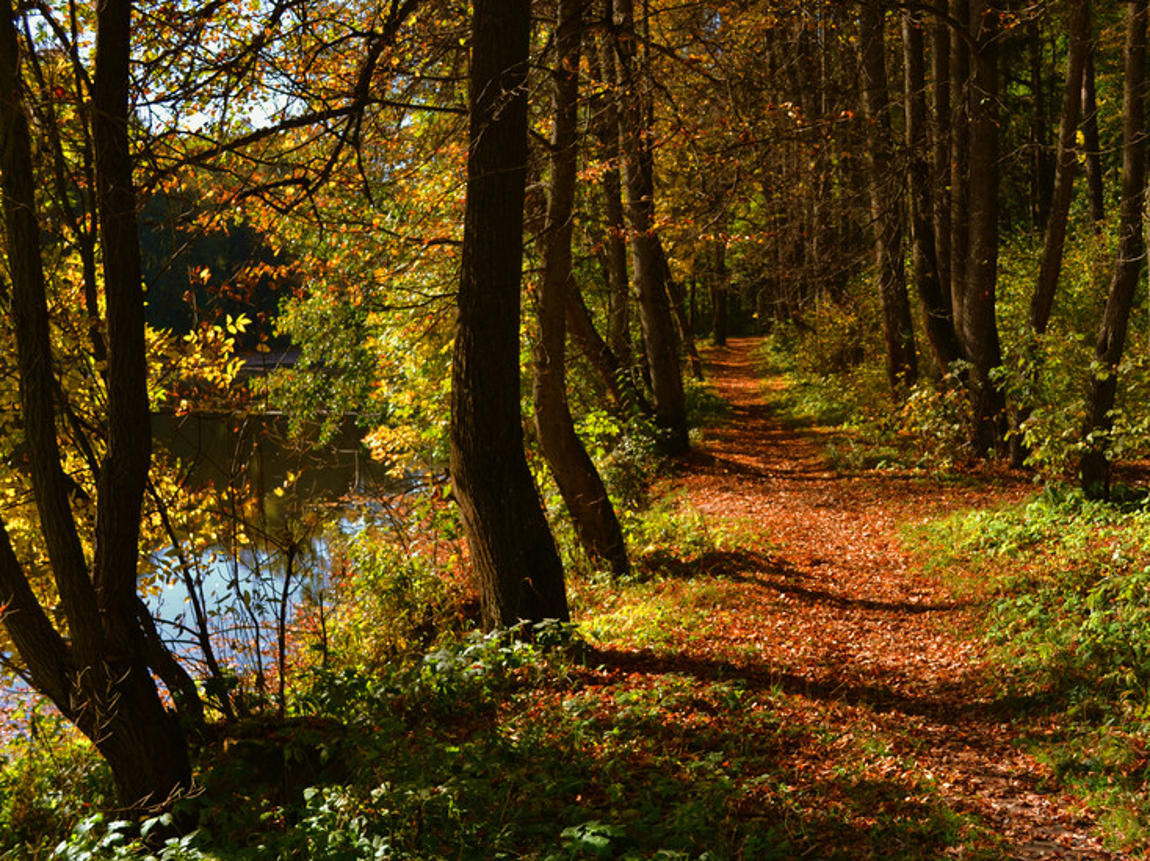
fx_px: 1528
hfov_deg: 41.1
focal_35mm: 46
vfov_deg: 31.5
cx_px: 674
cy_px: 394
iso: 100
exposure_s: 1/160
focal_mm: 26
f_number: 6.3
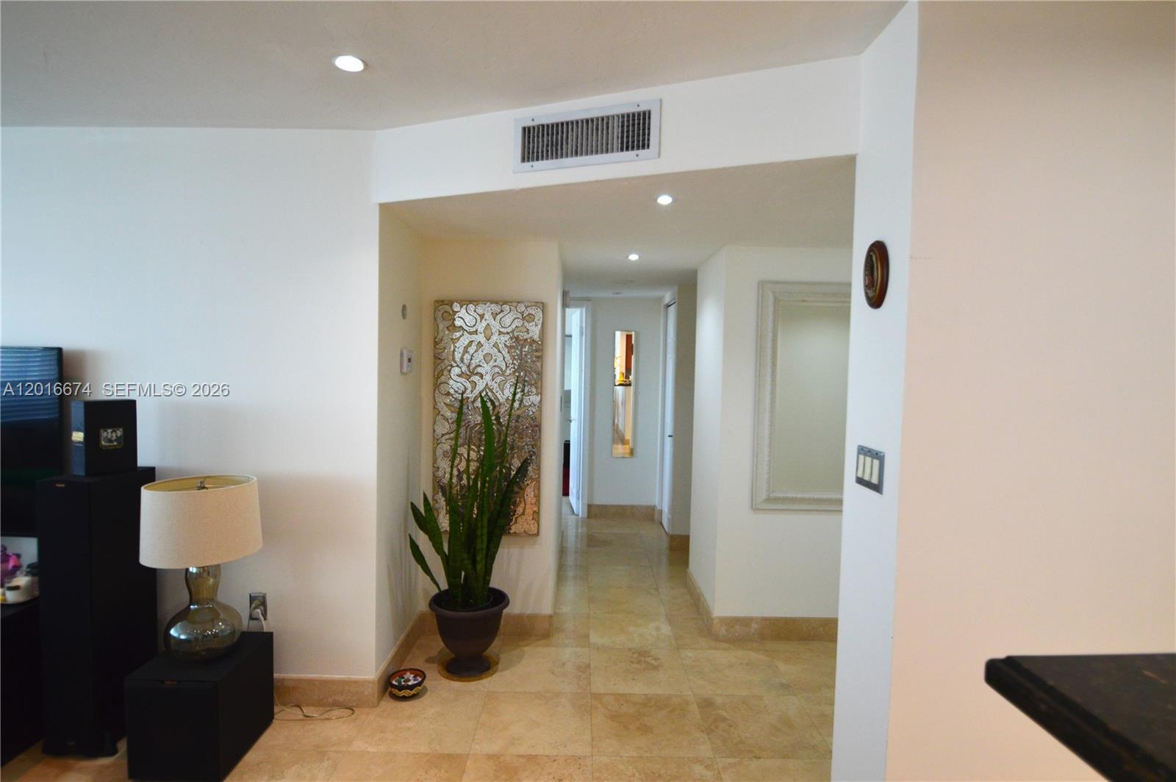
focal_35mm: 18
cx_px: 588
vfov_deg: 67.3
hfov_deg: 90.1
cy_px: 391
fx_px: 587
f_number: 4.5
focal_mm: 12
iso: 800
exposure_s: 1/60
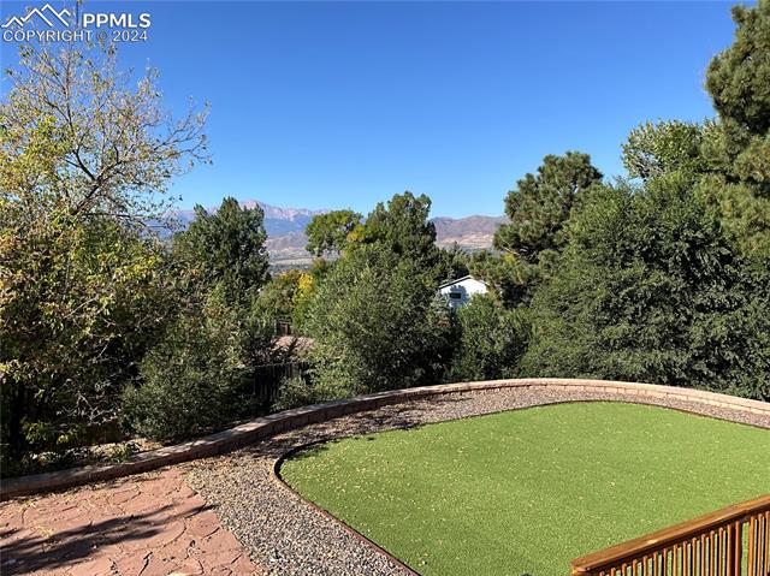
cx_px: 385
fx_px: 645
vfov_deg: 48.2
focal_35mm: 29
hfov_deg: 61.7
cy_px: 288
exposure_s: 1/1311
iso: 25
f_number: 1.8
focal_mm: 3
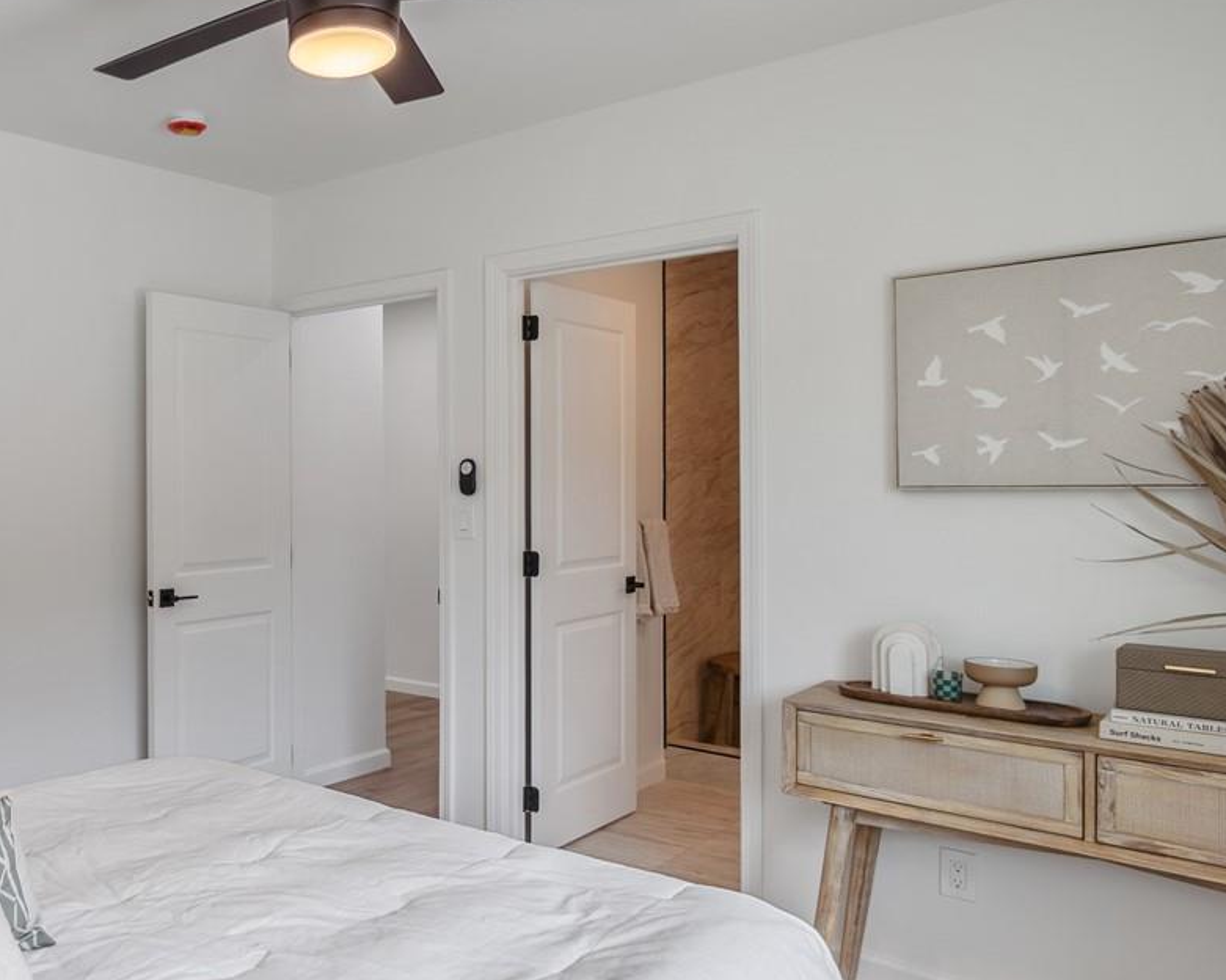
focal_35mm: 28
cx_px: 170
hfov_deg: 55.6
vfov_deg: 51.5
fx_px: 1015
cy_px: 493
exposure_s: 1/800
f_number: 4
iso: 200
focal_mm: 7
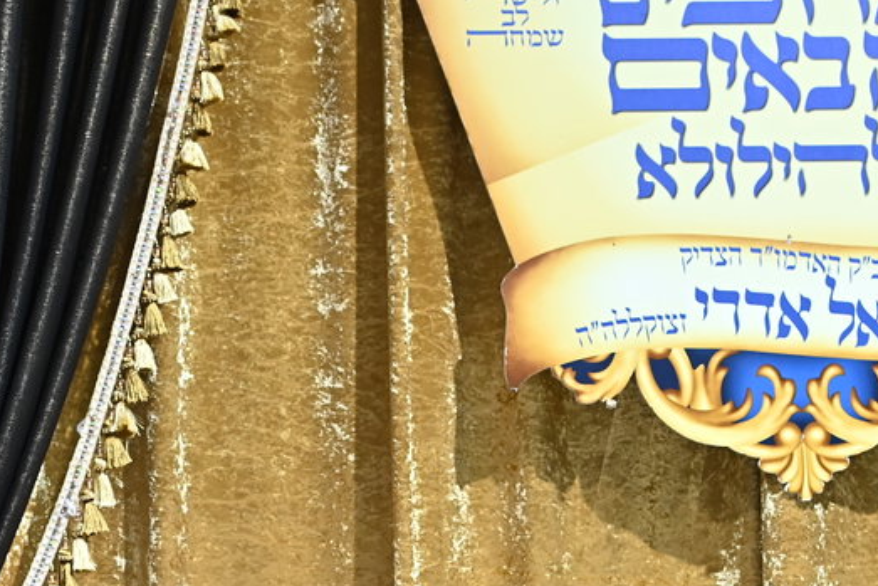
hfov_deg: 9.6
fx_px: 5220
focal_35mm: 214
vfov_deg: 6.4
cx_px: 324
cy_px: 701
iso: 1250
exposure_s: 1/160
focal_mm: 80
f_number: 4.5
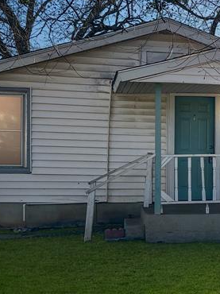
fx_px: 611
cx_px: 242
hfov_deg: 19.5
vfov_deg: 27.0
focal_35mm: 72
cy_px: 154
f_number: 1.5
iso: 50
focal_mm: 5.7
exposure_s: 1/2915
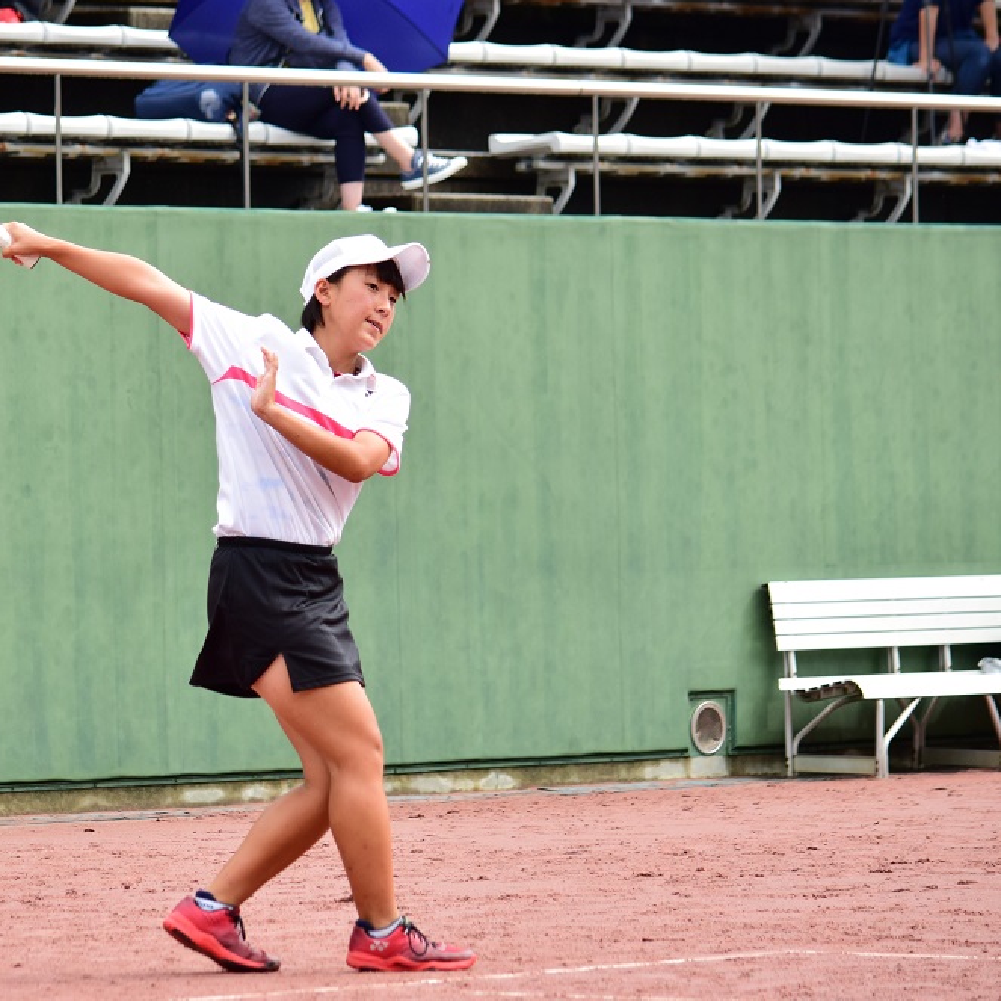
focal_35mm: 223
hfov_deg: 7.8
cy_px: 501
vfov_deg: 7.8
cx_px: 248
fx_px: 7296
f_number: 4.8
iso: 400
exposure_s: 1/1250
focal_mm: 116
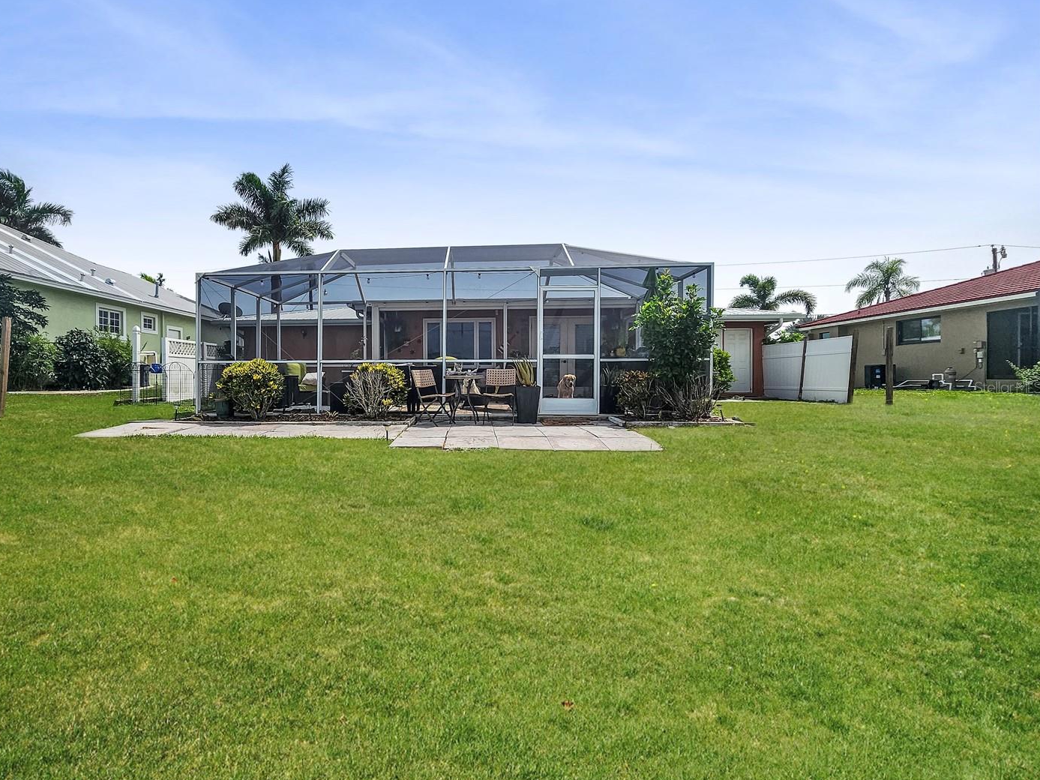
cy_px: 387
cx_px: 445
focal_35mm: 15
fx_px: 451
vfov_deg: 81.7
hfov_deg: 97.5
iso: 50
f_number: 2.2
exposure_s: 1/3200
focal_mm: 2.2
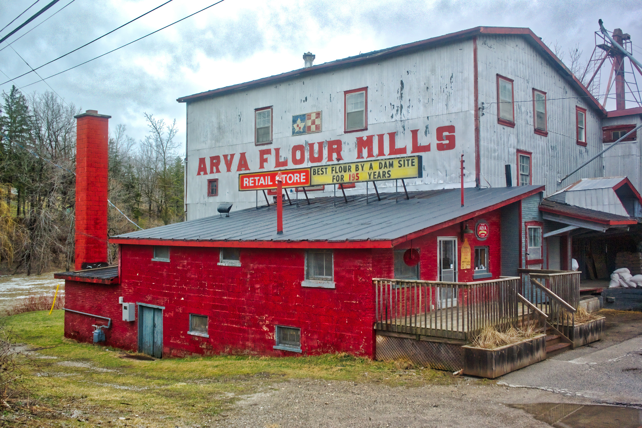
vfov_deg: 37.8
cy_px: 214
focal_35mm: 35
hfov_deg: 54.4
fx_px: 624
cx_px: 321
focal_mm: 13.1
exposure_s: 1/250
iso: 160
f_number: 4
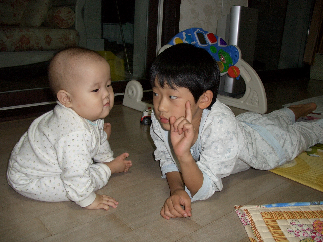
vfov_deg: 42.9
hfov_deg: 55.4
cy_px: 121
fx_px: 308
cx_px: 162
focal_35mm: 33
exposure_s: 1/60
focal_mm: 7.1
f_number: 2.8
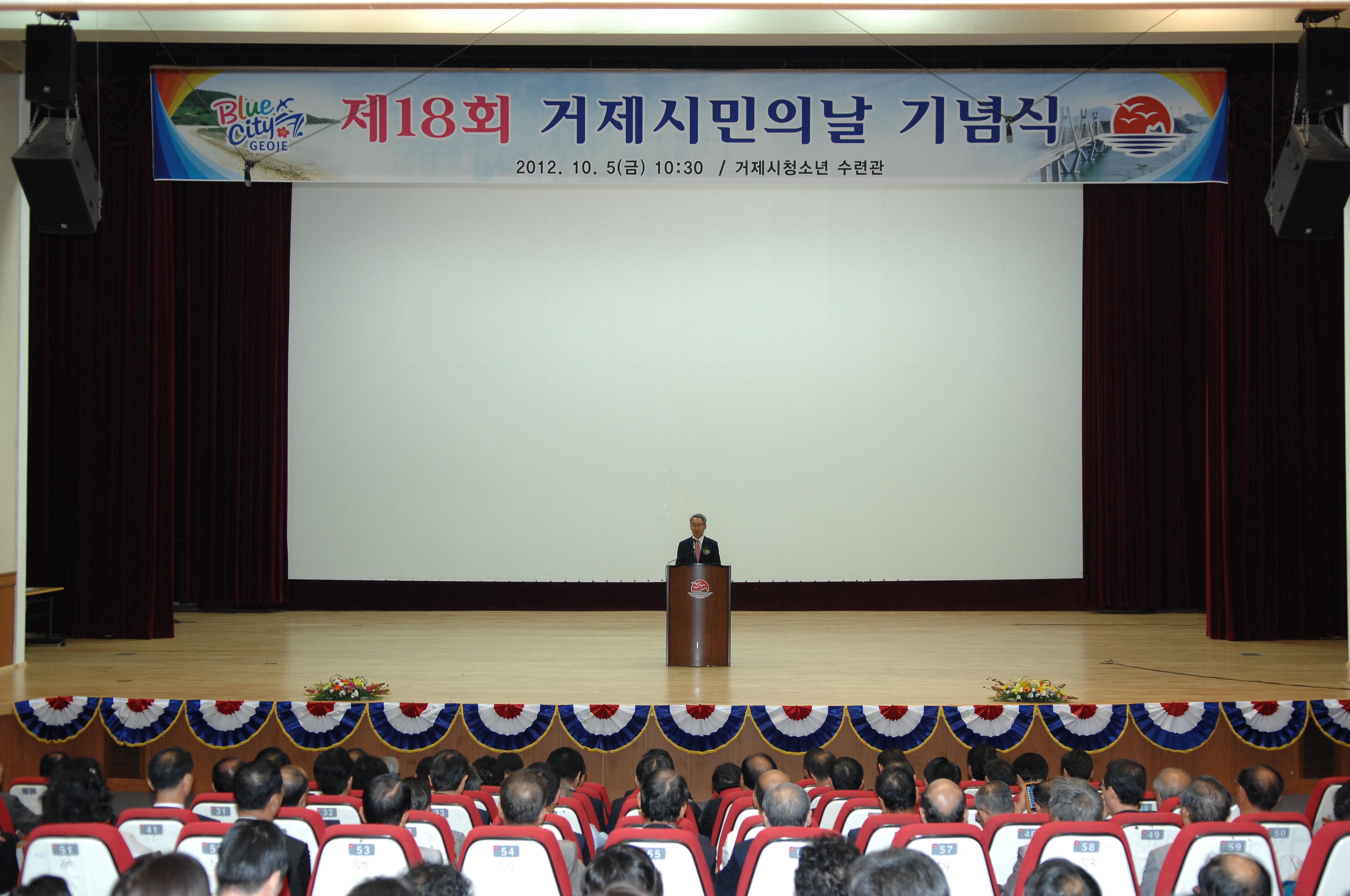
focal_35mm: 39
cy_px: 448
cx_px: 675
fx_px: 1461
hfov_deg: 49.6
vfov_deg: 34.1
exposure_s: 1/60
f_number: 2.8
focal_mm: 26
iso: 400
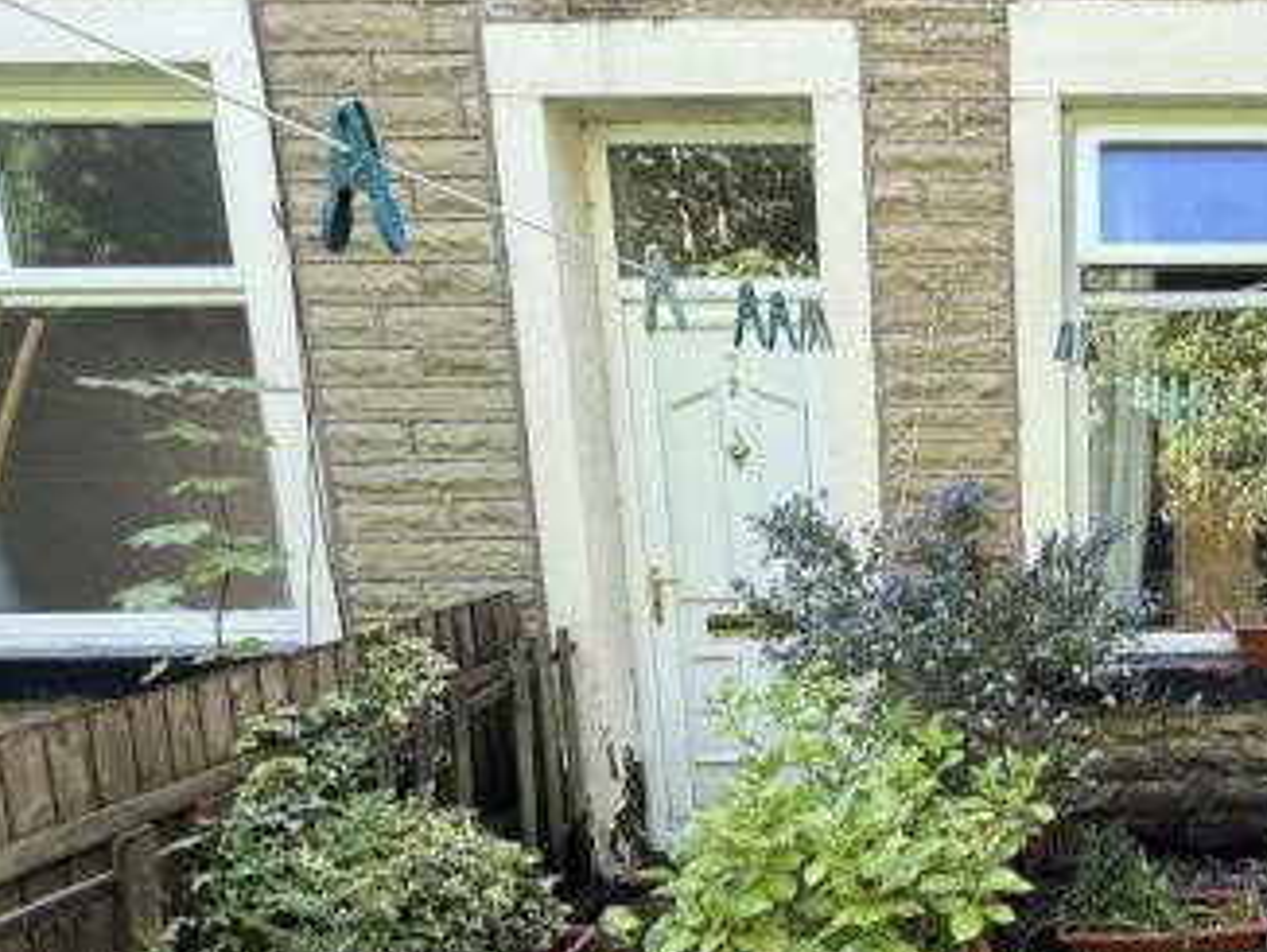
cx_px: 1121
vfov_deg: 54.4
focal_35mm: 25
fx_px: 916
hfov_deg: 59.8
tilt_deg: -7.8
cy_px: 585
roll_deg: +0.2
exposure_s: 1/99
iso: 50
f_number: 2.2
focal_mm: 2.22
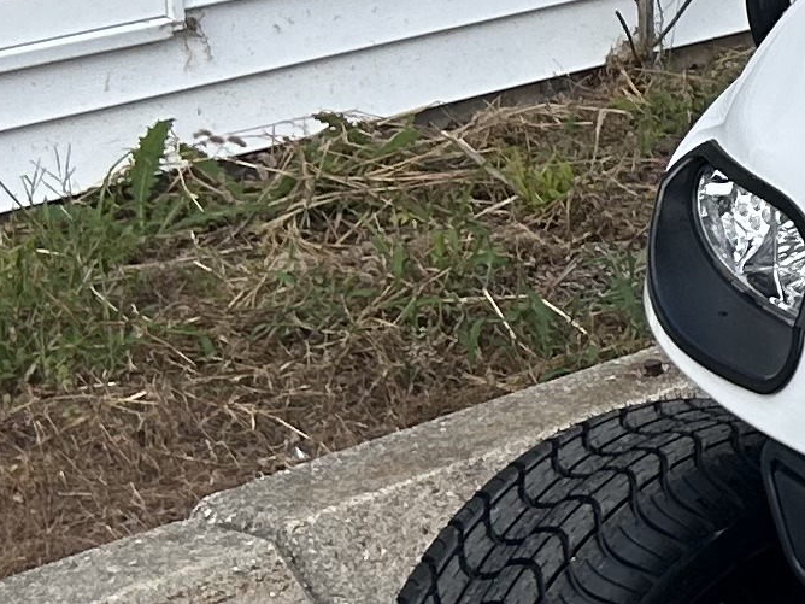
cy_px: -70
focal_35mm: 157
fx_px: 3651
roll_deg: +0.5
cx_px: 1740
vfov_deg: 9.4
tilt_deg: -11.4
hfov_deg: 11.1
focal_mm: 5.7
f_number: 1.5
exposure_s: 1/2841
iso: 50
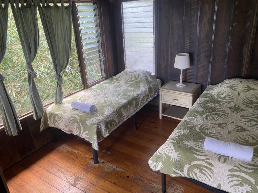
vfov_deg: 53.1
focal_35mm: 26
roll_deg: +3.6
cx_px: 129
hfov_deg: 67.3
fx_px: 194
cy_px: 96
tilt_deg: -21.1
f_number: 1.8
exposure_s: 1/92
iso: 125
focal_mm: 4.25
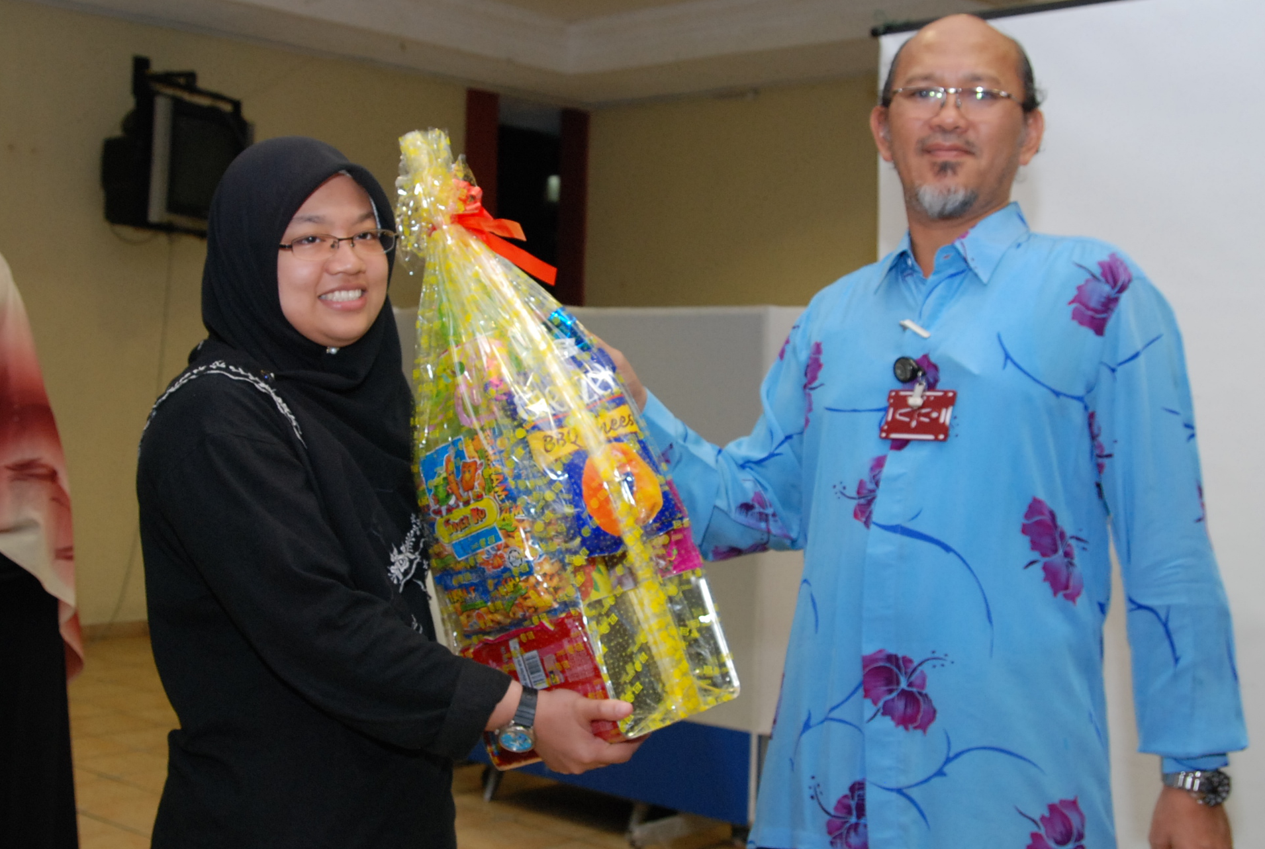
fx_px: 1761
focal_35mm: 50
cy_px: 426
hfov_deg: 39.5
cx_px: 586
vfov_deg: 27.1
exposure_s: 1/60
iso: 500
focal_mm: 22
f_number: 4
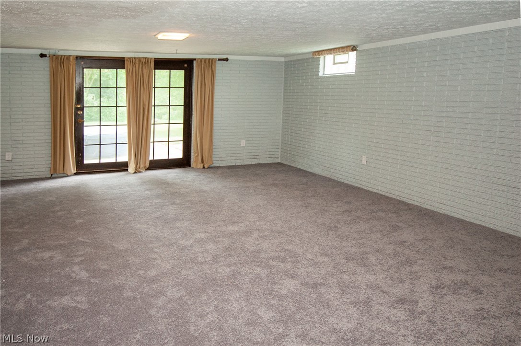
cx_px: 260
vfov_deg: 47.8
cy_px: 173
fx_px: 390
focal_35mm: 27
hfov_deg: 67.4
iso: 400
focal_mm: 18
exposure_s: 1/60
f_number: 4
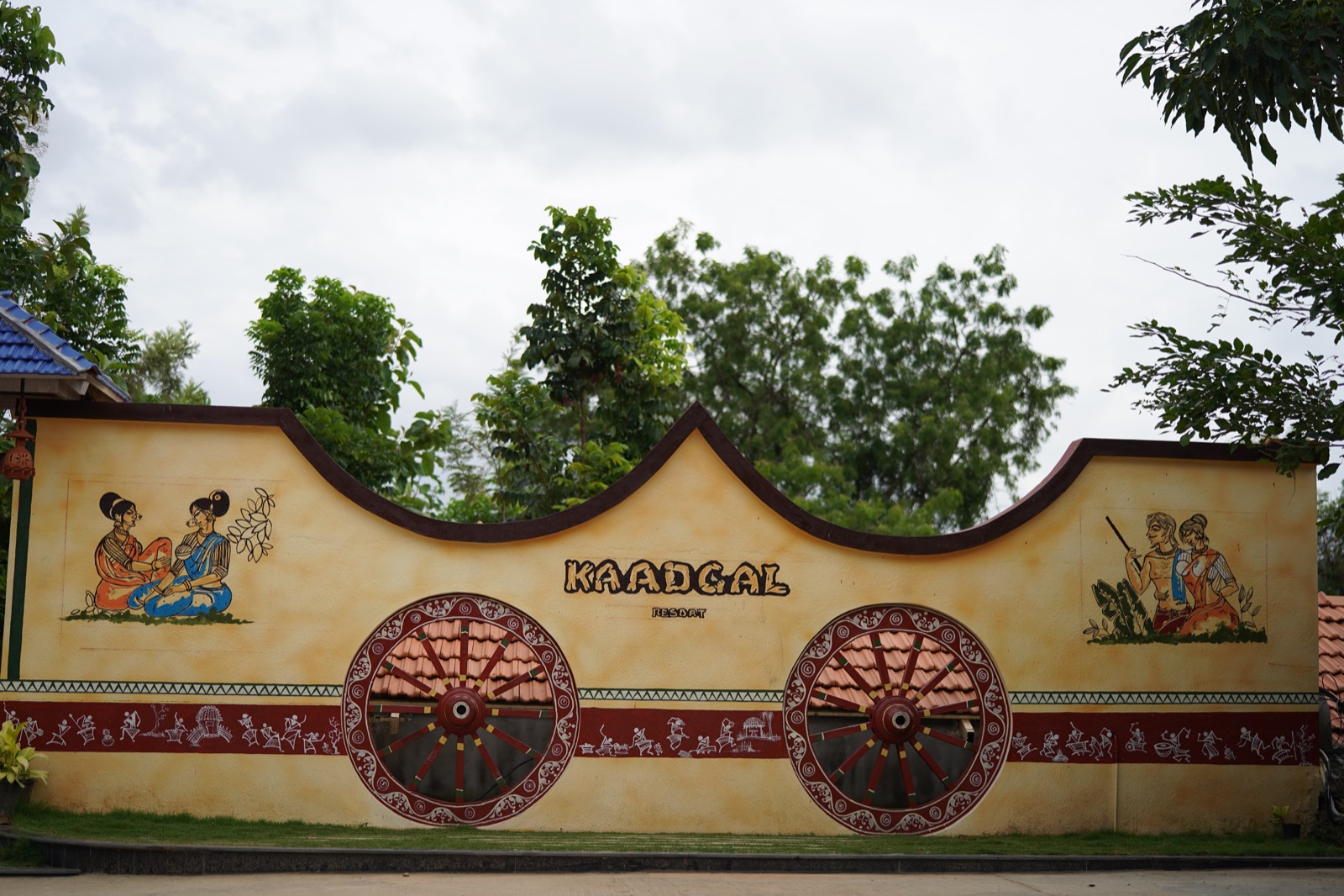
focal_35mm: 50
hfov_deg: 39.6
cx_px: 672
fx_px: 1866
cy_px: 448
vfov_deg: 27.0
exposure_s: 1/2500
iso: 100
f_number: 1.6
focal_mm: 50
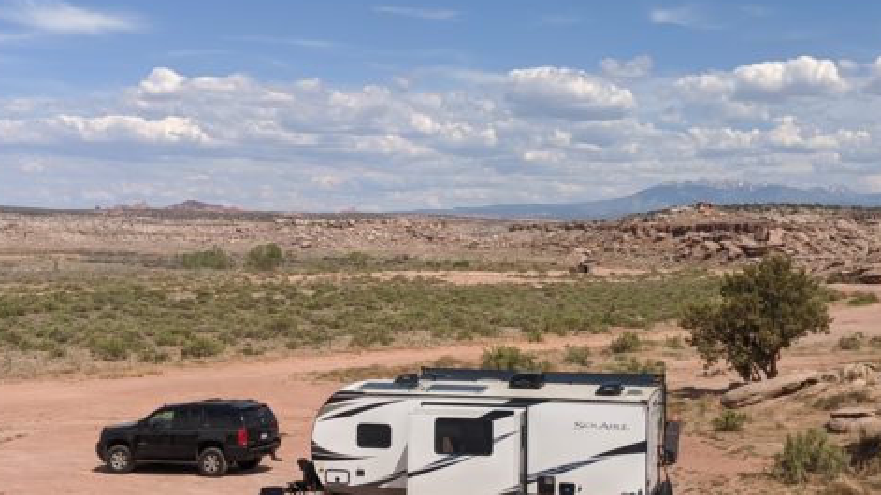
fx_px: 1168
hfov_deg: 40.9
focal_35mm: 50
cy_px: 265
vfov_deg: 24.0
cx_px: 572
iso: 64
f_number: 1.73
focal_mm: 4.38
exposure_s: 1/4695
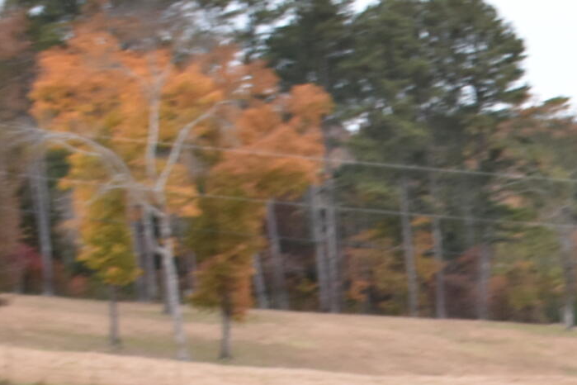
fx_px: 3301
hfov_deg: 9.3
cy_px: 635
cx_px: 1210
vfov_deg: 6.6
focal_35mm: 206
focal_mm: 32
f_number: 7.1
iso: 500
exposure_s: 1/4
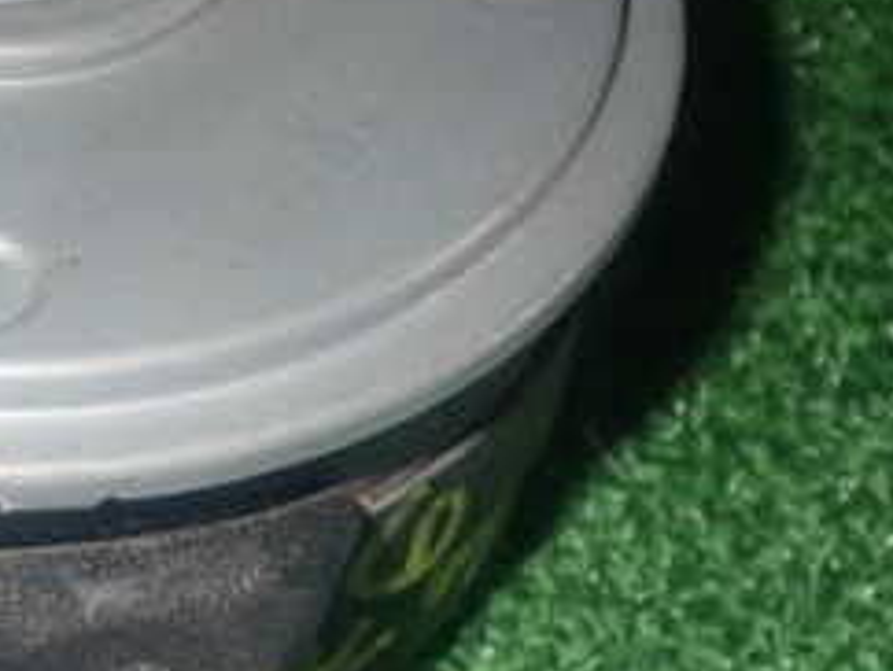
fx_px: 2815
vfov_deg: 13.5
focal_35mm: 109
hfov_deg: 17.5
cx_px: -52
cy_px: 125
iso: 400
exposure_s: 1/40
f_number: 9
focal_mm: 7.84
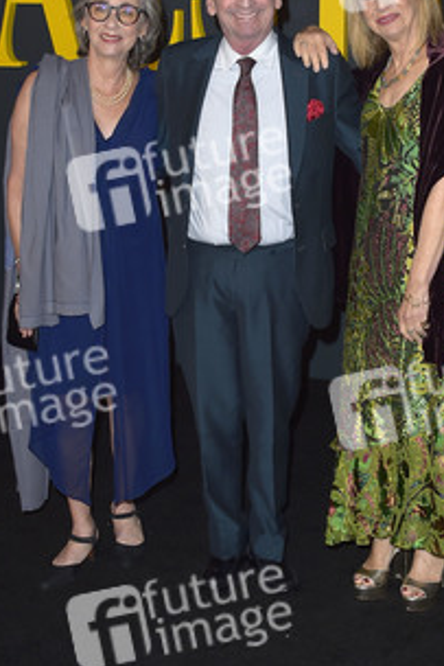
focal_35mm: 46
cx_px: 244
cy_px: 289
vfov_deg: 42.6
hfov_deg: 29.3
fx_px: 850
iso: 320
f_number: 6.3
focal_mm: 35
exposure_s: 1/250
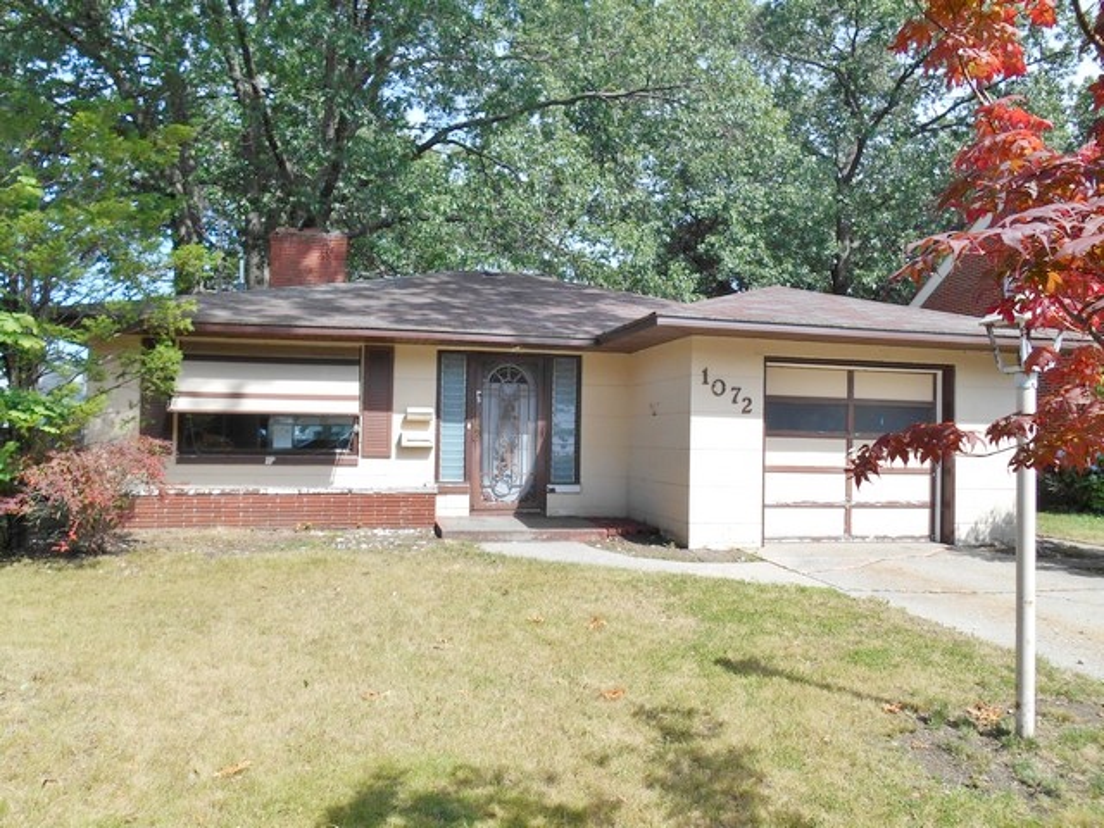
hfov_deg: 67.3
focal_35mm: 26
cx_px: 552
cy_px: 414
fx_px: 829
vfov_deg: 53.1
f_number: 3.4
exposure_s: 1/400
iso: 80
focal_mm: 4.7
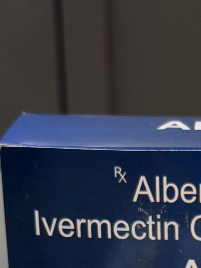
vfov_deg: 12.4
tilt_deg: -22.9
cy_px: 371
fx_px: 1184
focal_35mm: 153
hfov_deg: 9.5
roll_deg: -0.7
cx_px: 256
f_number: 1.78
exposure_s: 1/50
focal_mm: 6.76
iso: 64
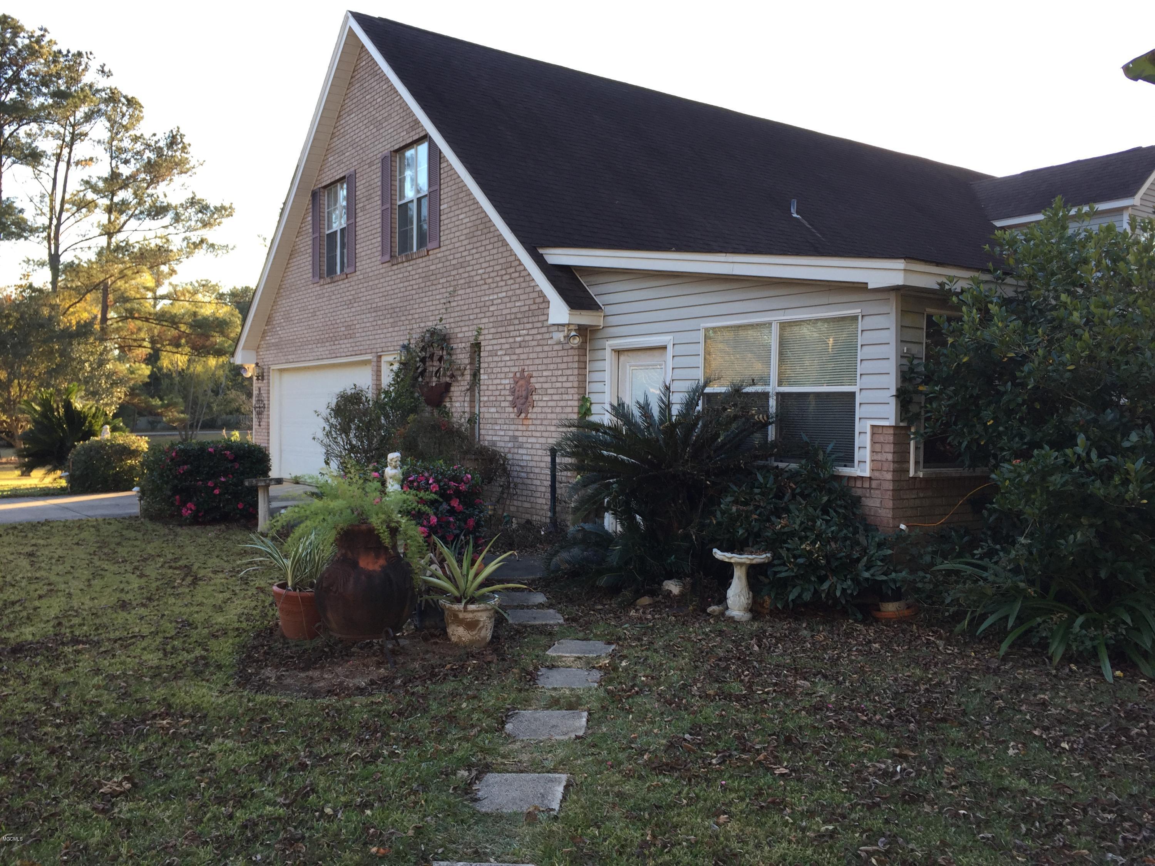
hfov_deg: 61.7
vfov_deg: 48.2
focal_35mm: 29
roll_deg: -1.7
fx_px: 968
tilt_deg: -1.3
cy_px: 433
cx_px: 578
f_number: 2.2
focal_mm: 4.15
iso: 32
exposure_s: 1/148
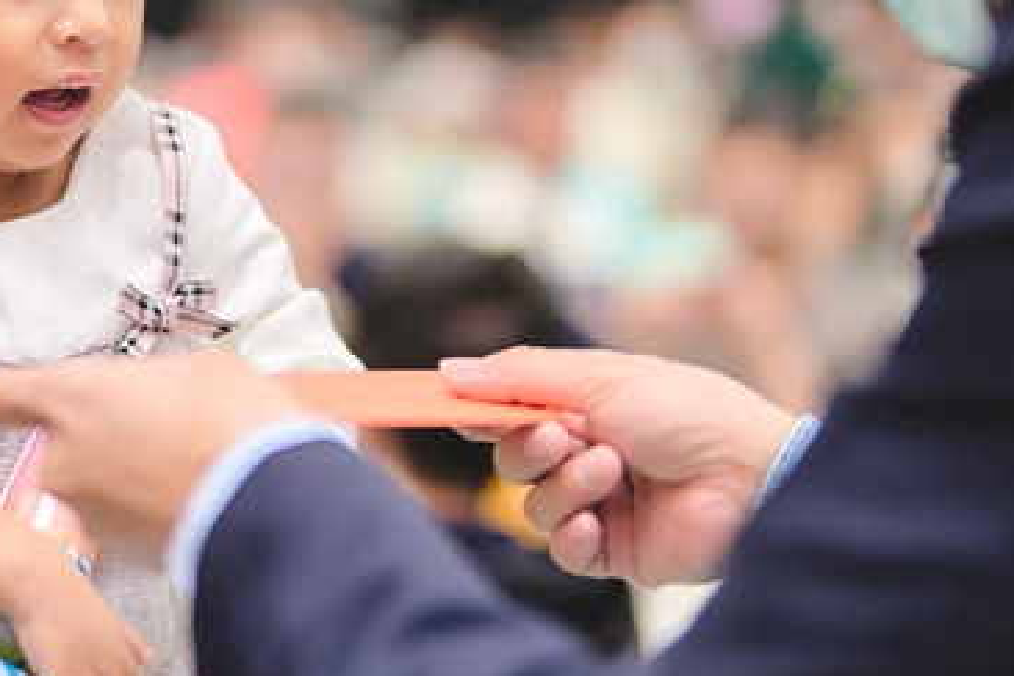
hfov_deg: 14.6
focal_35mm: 140
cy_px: 170
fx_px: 3943
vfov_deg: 9.8
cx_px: 368
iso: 400
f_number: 1.2
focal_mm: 50
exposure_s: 1/160
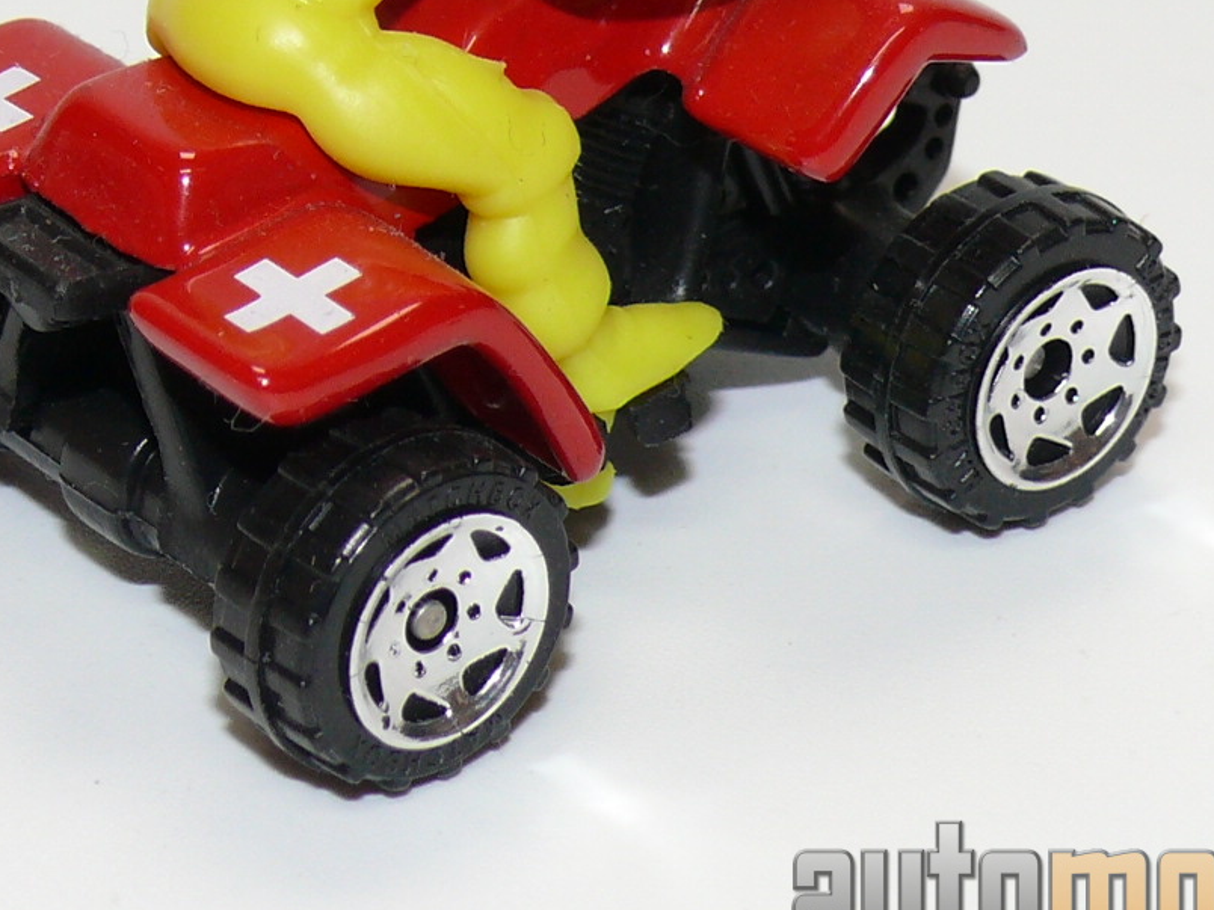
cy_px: 116
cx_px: 444
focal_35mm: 205
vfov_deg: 7.2
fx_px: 7189
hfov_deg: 9.6
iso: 100
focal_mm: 13.4
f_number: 4
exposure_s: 1/30
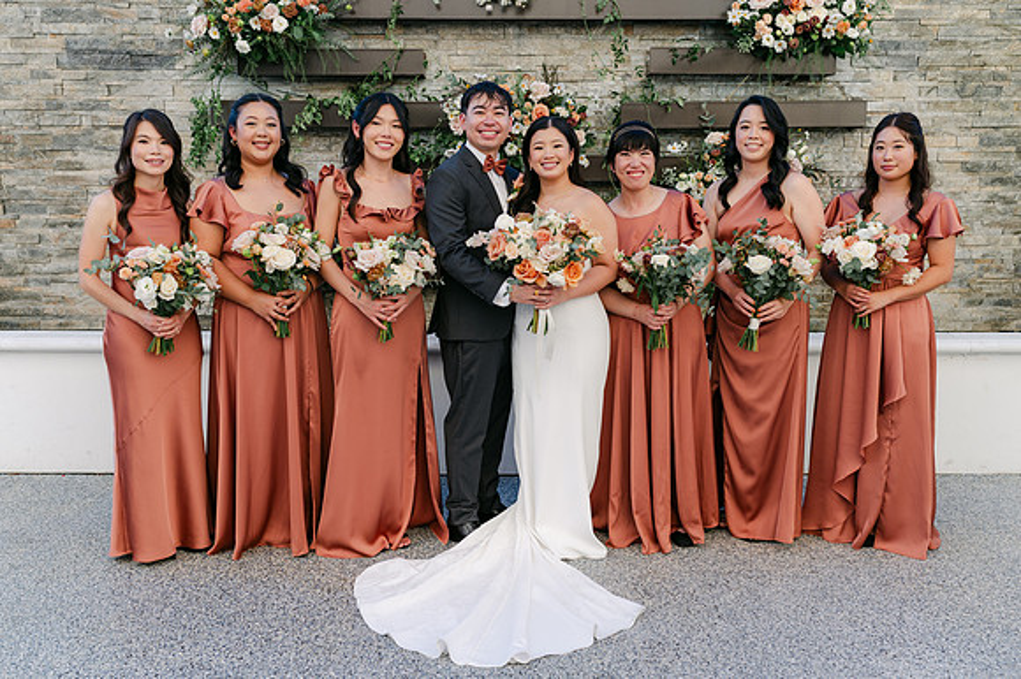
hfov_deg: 54.5
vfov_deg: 37.8
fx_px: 992
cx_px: 510
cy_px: 340
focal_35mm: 35
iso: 100
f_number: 4
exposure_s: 1/640
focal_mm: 35
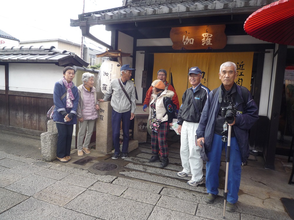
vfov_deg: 54.9
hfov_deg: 69.4
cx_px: 147
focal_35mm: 25
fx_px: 212
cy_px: 110
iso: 100
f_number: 2.8
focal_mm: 4.4
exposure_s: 1/125
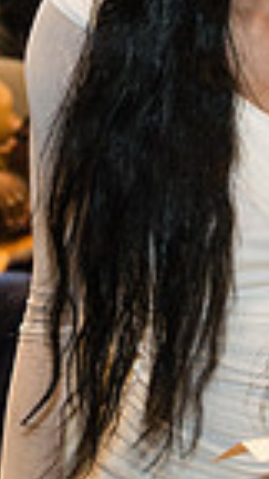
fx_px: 2080
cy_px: 29
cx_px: 360
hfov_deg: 7.3
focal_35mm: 164
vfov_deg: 13.0
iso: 1000
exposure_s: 1/250
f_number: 2.8
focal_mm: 31
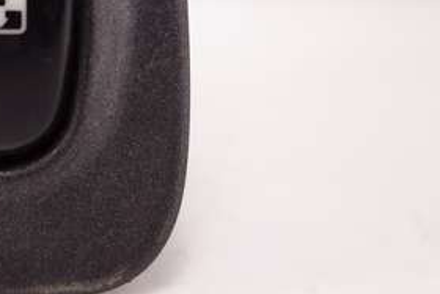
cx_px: 17
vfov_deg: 16.1
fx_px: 1003
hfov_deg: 23.8
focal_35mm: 82
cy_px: -53
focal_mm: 10.4
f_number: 2
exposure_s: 1/100
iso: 125
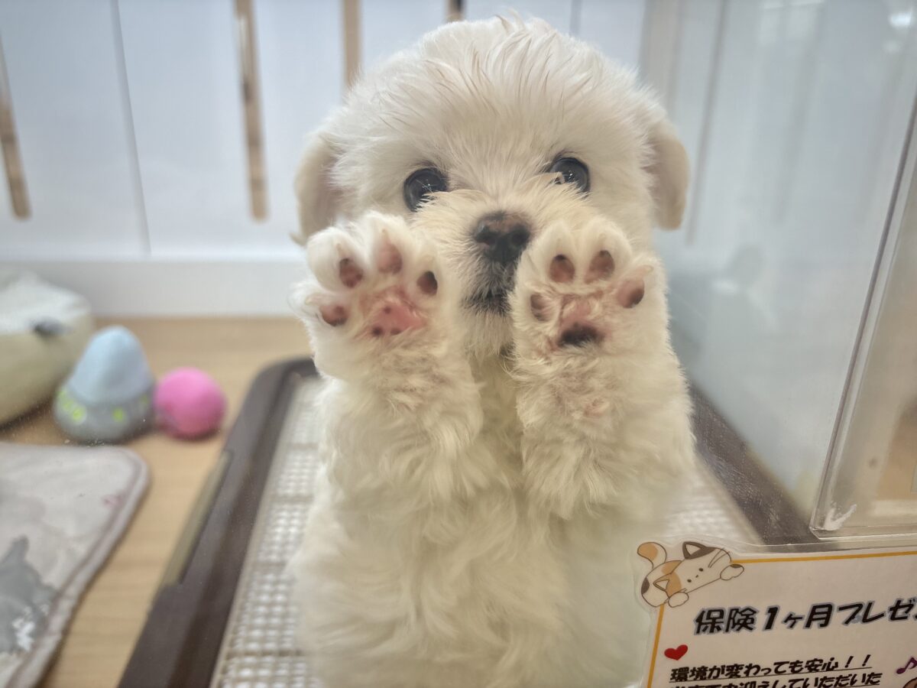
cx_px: 458
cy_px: 344
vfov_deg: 53.1
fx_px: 689
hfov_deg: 67.3
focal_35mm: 26
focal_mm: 5.96
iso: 64
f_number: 1.6
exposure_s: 1/100
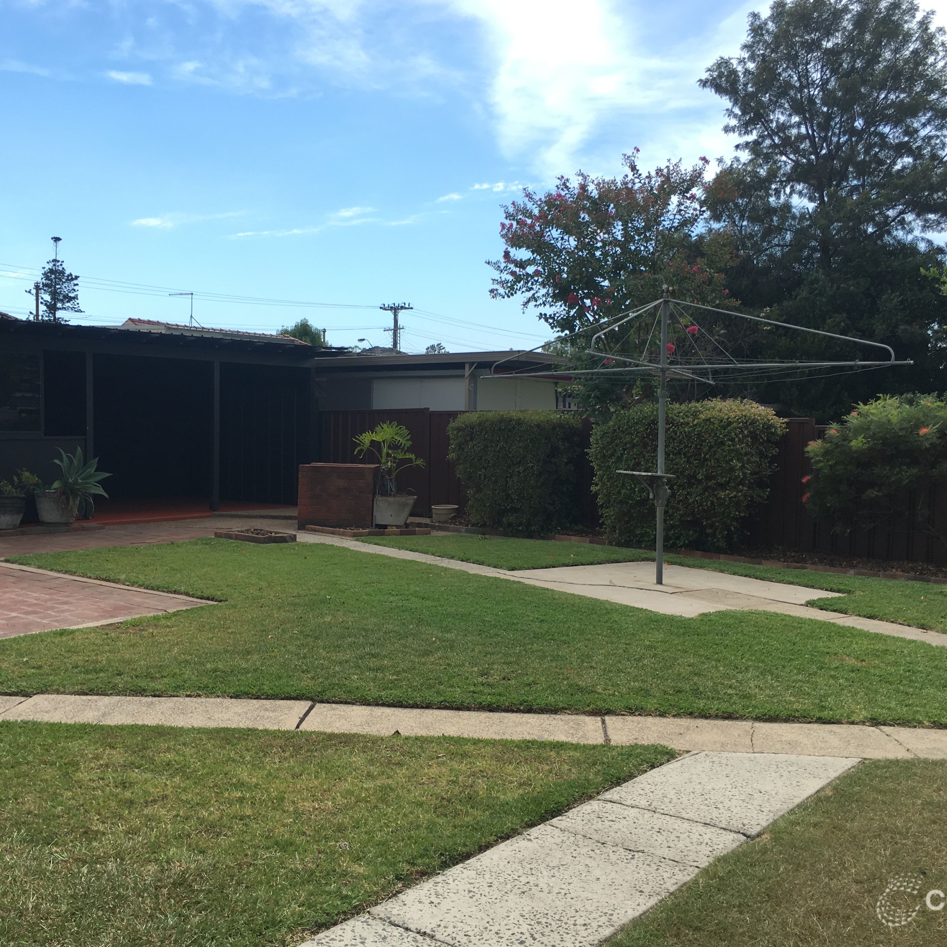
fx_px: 1083
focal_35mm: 35
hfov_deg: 47.2
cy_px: 470
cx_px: 450
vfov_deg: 47.2
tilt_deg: -0.5
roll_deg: +0.0
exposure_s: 1/499
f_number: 2.2
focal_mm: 4.15
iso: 25
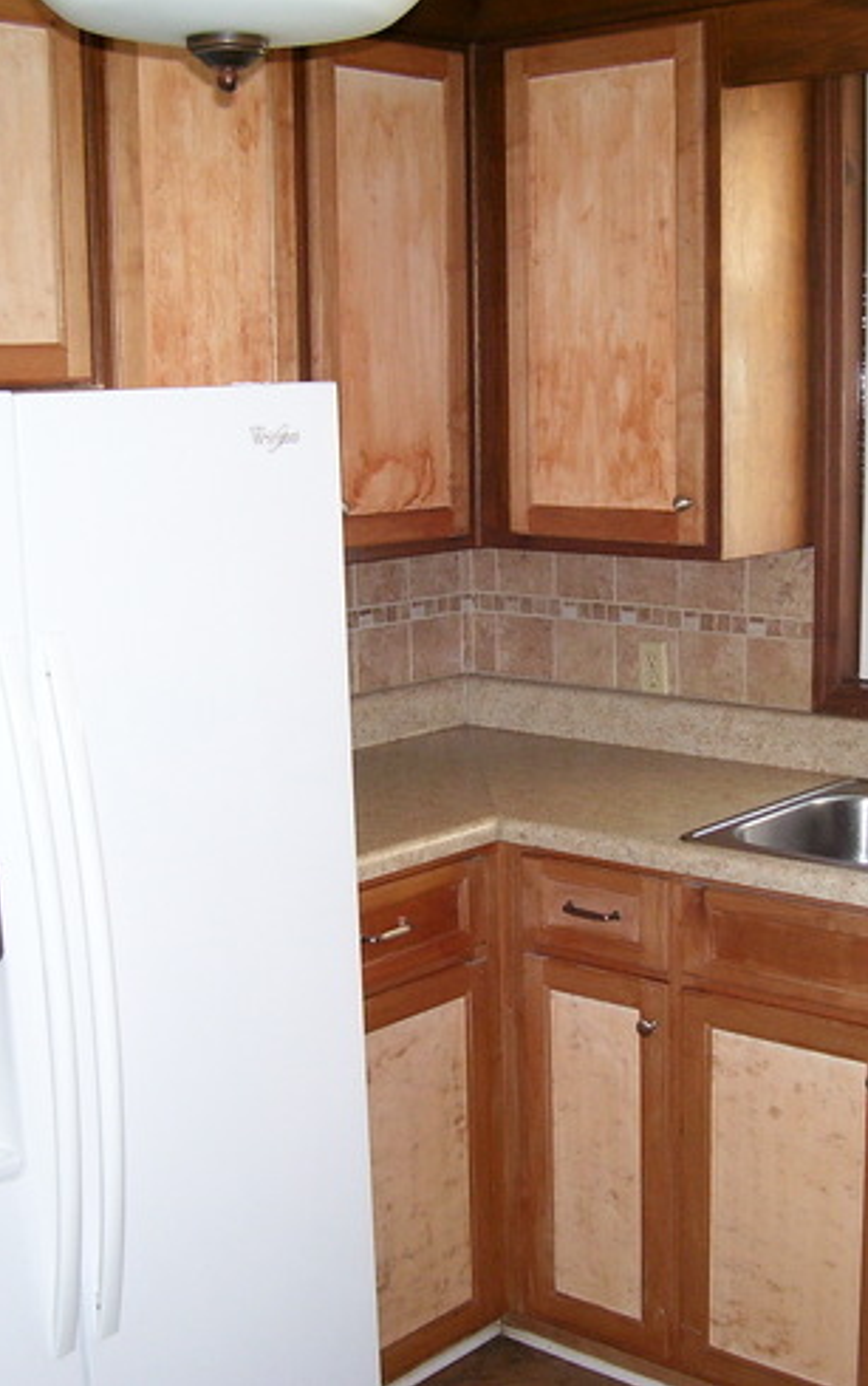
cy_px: 682
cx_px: 502
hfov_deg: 26.4
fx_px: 1851
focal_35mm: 49
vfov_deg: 41.0
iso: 125
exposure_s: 1/60
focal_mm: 5.6
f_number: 2.7
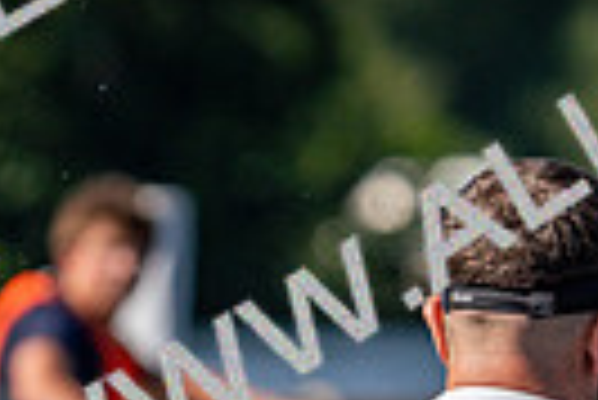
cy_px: 524
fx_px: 24046
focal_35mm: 1446
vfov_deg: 1.0
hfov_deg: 1.4
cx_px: 535
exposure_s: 1/1600
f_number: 6.3
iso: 200
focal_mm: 332
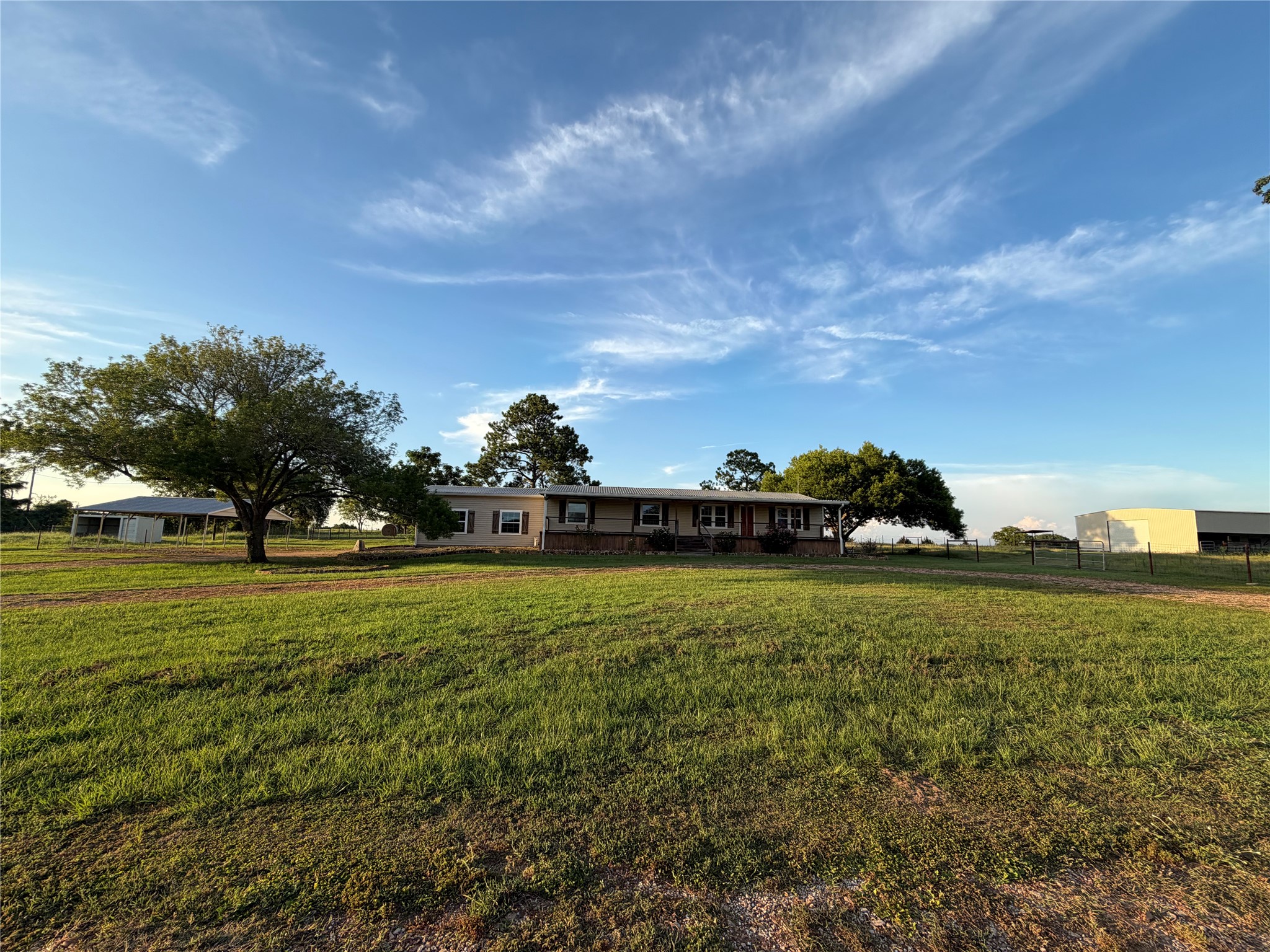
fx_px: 514
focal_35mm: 14
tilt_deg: +8.6
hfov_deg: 102.1
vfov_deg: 85.7
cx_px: 635
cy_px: 476
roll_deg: -0.2
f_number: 2.2
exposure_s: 1/527
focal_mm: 2.22
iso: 40
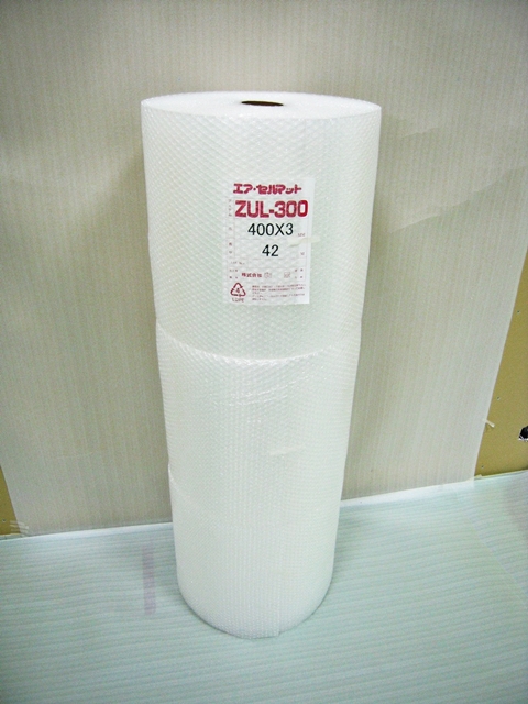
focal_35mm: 28
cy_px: 352
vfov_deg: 63.4
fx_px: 569
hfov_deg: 49.7
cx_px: 264
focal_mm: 5
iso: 250
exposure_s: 1/30
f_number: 2.7
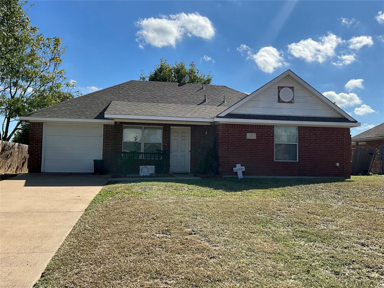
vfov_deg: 48.2
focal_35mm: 29
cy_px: 144
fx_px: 322
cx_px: 192
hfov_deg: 61.7
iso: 25
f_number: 1.8
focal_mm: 3
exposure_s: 1/2667
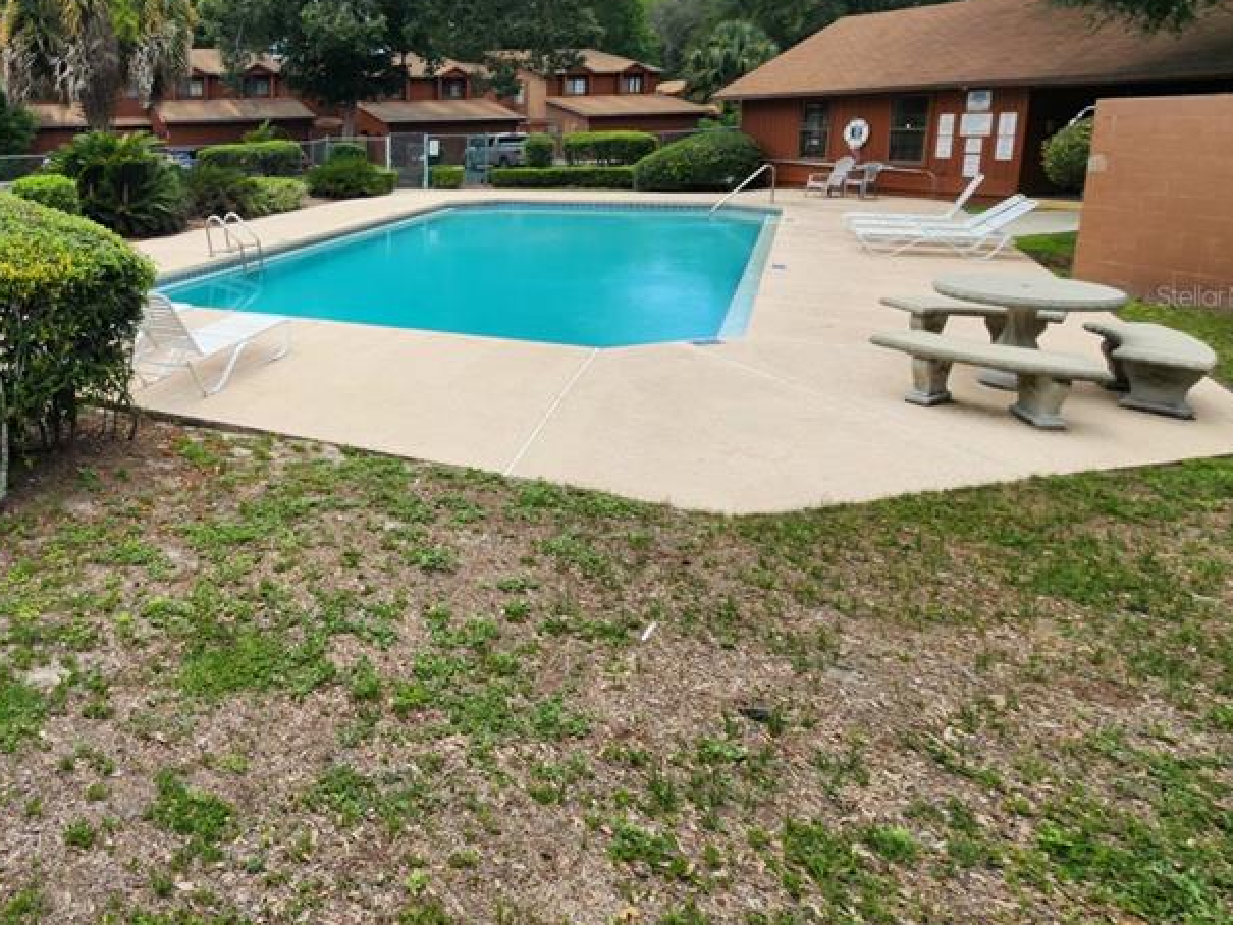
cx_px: 236
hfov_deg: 68.6
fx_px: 784
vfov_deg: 59.4
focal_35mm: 22
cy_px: 295
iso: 50
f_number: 2.2
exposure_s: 1/1016
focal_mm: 2.2
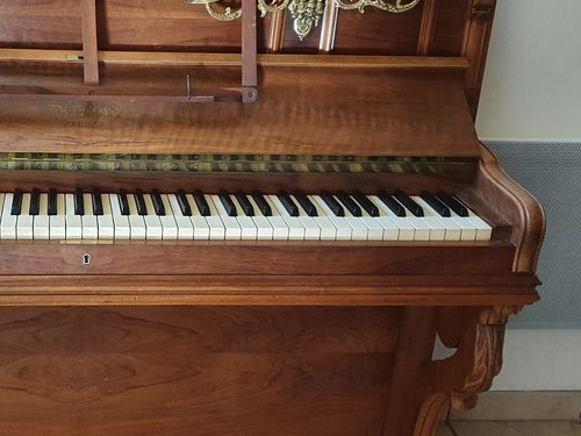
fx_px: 873
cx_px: 105
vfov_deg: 28.0
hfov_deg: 35.5
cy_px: 224
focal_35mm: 52
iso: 320
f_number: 1.5
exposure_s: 1/50
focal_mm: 4.32
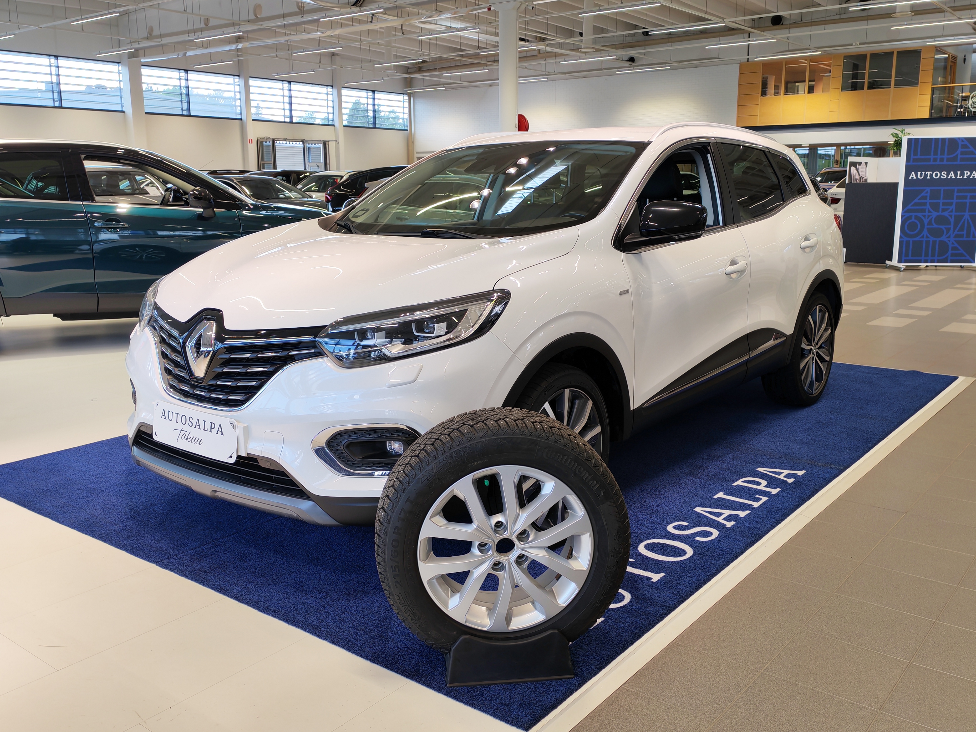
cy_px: 366
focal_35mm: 33
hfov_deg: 55.4
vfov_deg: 42.9
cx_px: 488
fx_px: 930
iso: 108
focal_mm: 6.12
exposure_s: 1/100
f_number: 1.9
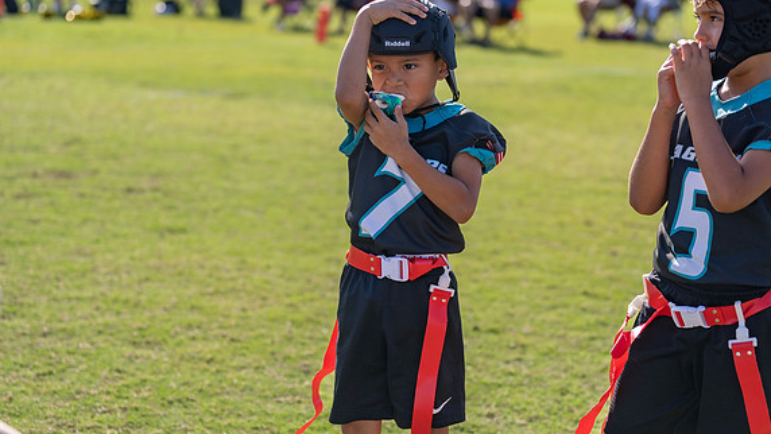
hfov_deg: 23.4
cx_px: 397
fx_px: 1861
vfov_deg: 13.3
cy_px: 219
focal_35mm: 91
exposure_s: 1/1250
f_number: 2.8
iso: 100
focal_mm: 70
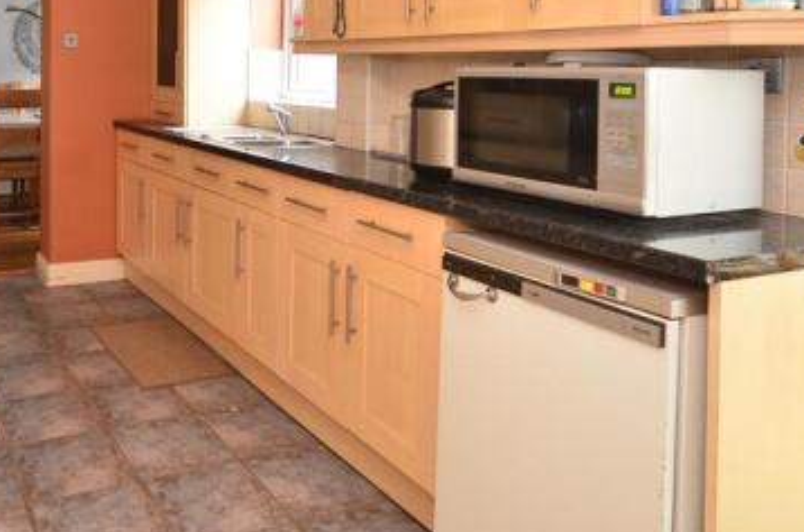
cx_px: 168
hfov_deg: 53.7
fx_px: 735
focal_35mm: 33
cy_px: 65
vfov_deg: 37.5
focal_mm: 12
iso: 640
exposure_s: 1
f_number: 6.3
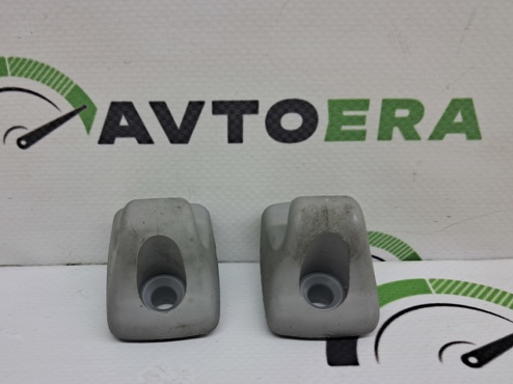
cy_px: 228
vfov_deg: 40.5
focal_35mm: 35
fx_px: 518
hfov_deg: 52.5
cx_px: 219
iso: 50
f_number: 1.8
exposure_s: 1/60
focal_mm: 4
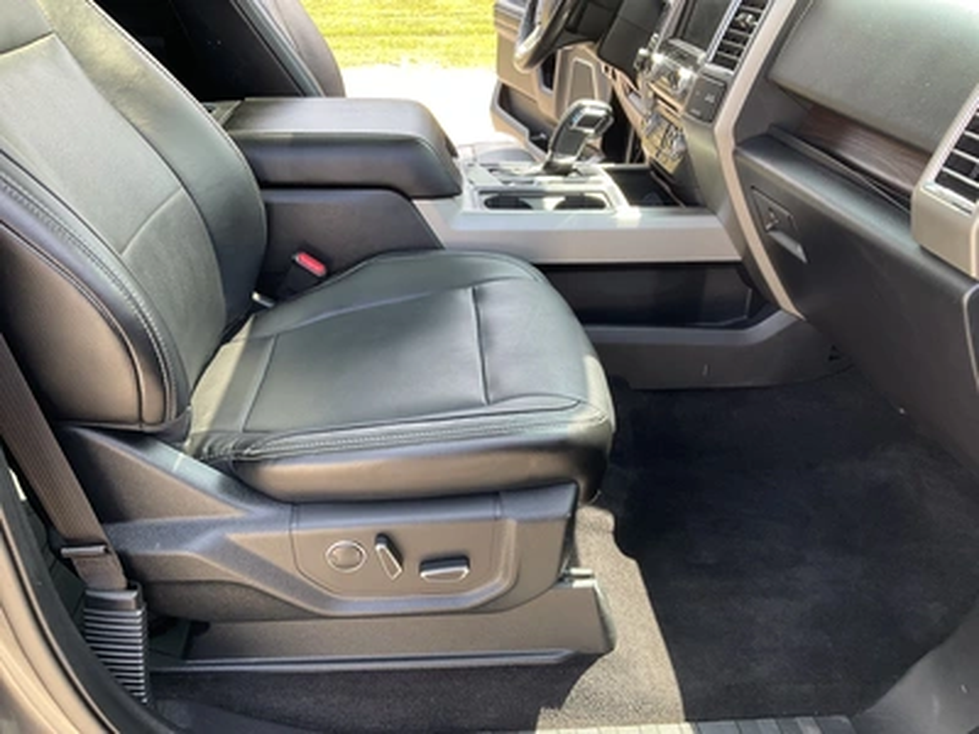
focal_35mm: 29
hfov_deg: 61.7
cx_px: 490
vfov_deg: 48.2
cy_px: 367
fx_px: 820
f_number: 1.8
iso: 40
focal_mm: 3
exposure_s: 1/122
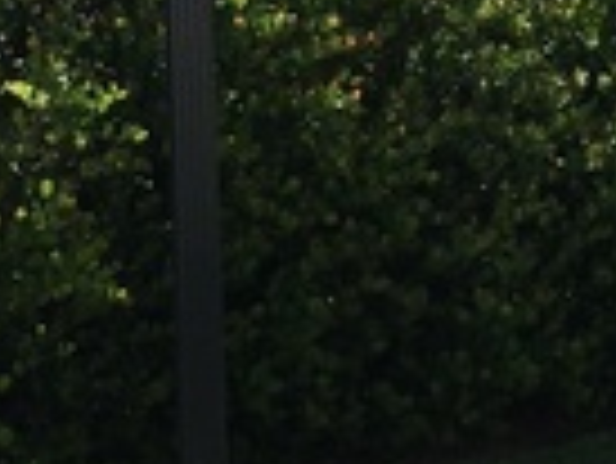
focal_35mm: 141
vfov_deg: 10.5
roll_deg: +1.0
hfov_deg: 13.4
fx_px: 2511
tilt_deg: -8.4
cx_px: 825
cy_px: 288
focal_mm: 4.15
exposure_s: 1/1832
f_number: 2.2
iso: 25
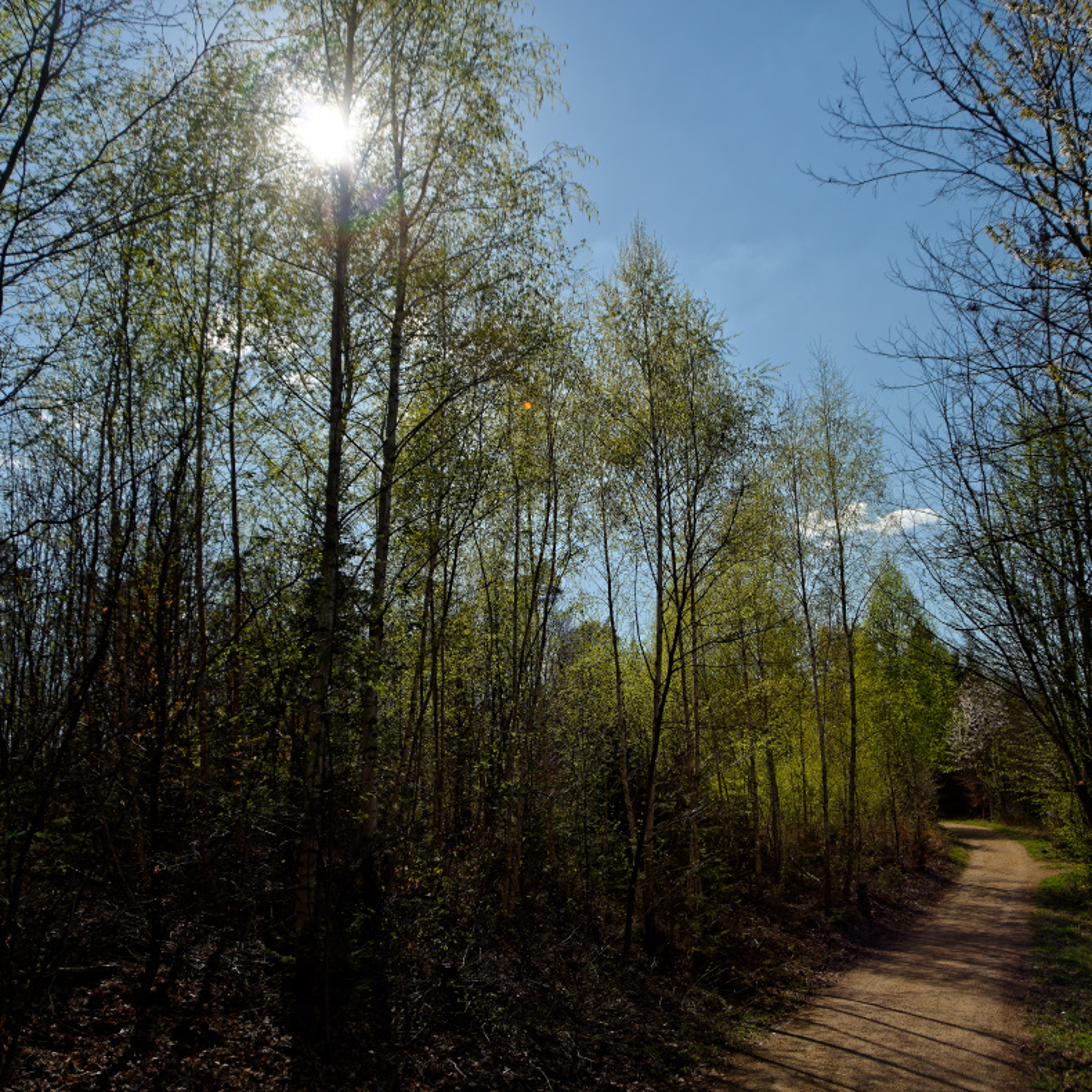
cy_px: 551
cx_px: 651
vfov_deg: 52.5
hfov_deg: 52.2
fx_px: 1106
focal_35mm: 31
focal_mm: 24
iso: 110
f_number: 8
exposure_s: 1/640
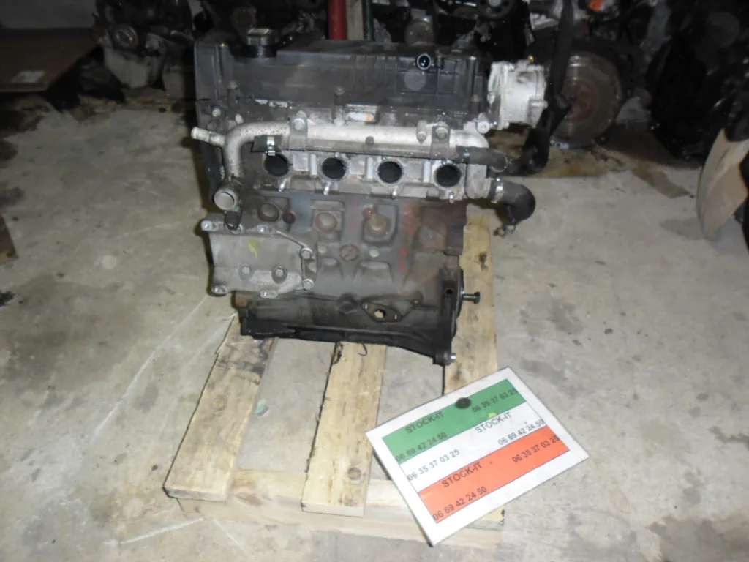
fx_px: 584
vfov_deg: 51.4
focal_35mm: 27
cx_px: 374
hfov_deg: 65.3
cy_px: 281
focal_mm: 4.9
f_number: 3.5
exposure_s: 1/45
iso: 100
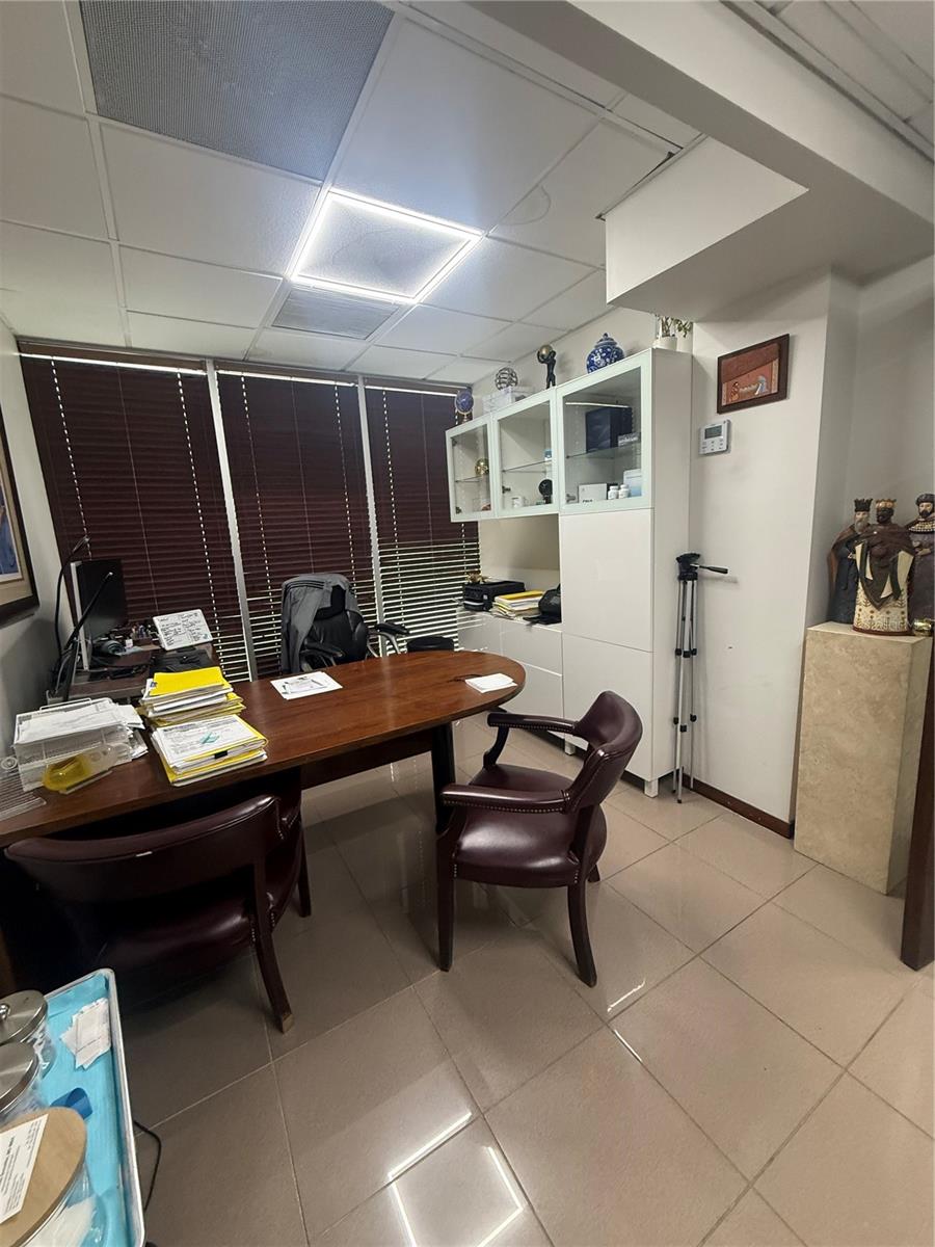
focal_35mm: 14
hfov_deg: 85.7
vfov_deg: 102.1
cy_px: 624
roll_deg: +1.8
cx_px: 468
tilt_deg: -9.6
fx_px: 504
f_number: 2.2
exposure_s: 1/120
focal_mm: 2.22
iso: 320
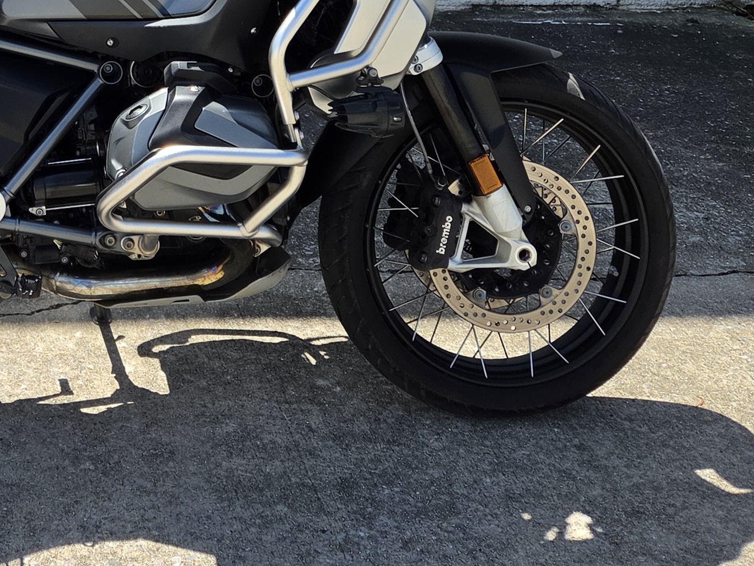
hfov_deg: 27.4
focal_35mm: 67
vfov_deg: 20.4
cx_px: 9
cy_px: -133
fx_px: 1460
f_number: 1.8
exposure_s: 1/2246
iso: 80
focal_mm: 5.4
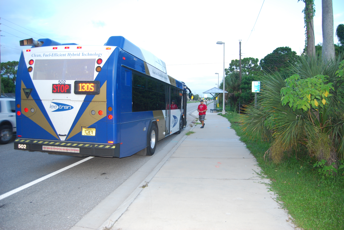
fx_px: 258
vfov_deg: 48.0
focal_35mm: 27
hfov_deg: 67.3
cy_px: 115
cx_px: 172
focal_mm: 18
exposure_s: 1/60
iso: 400
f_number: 3.5
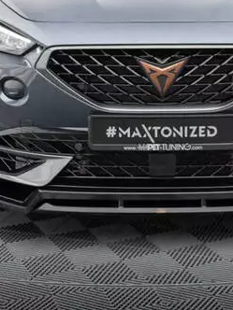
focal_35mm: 102
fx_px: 915
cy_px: 69
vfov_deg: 19.1
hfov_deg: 14.5
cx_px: 164
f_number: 2.5
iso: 500
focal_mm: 35
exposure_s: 1/100
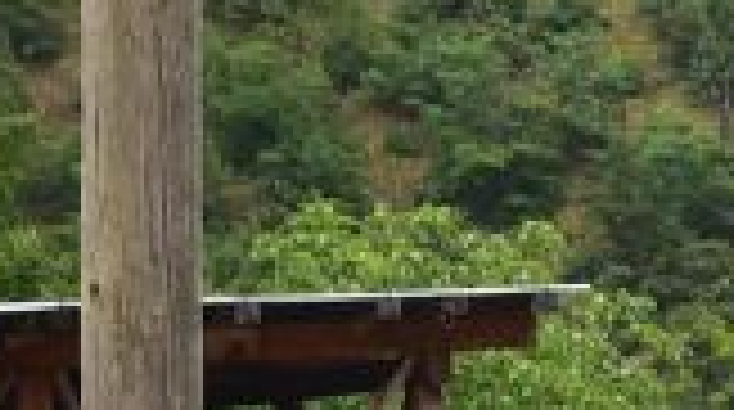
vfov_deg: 2.9
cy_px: 620
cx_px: 1711
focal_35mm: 419
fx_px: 8140
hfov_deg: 5.0
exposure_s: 1/160
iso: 400
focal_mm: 50
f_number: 5.6
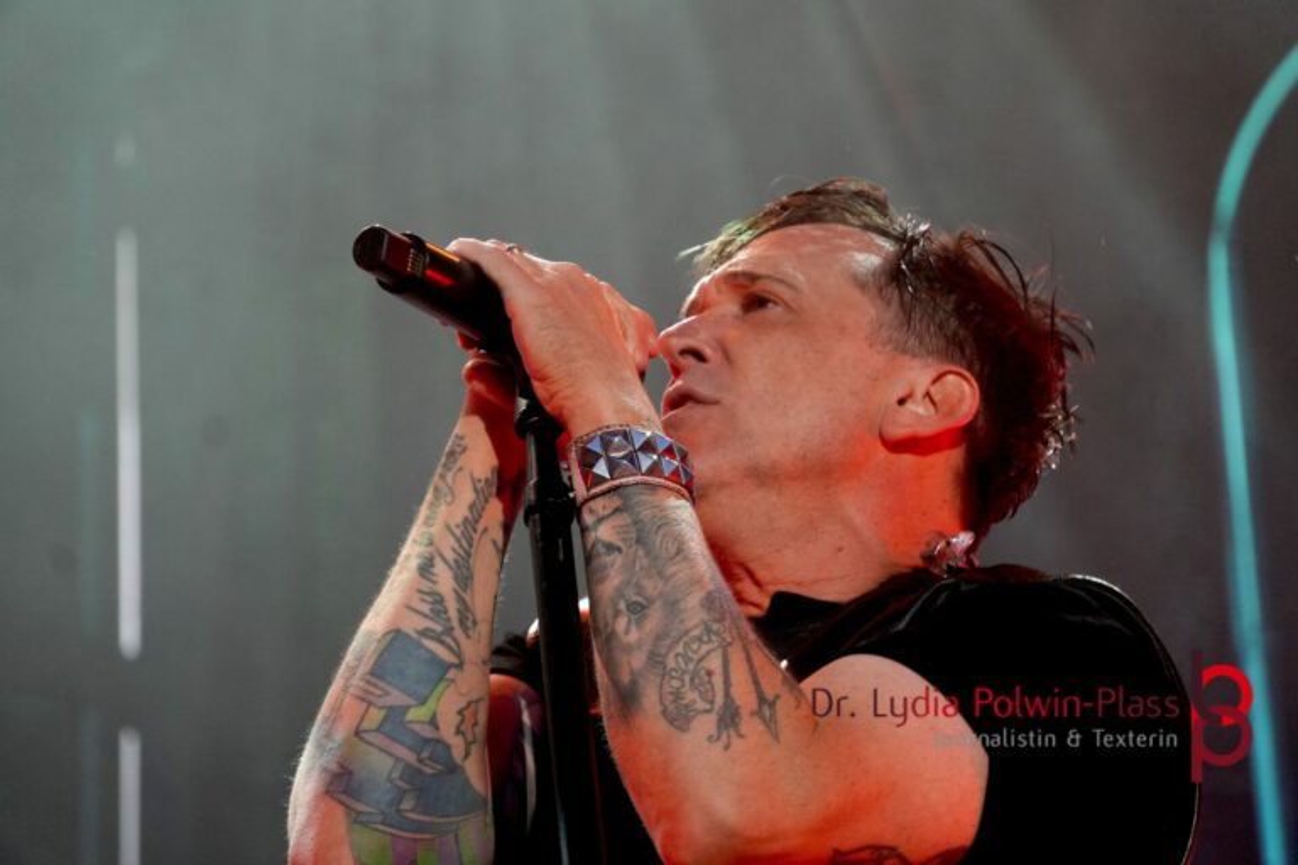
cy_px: 432
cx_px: 649
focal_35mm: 189
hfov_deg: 10.9
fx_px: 6814
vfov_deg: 7.3
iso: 2500
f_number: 5.6
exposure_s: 1/200
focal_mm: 126
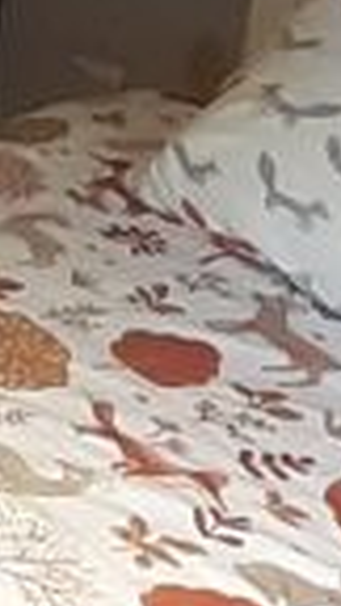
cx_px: -1019
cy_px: -421
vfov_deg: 17.8
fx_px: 1624
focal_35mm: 101
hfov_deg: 7.8
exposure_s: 1/25
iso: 200
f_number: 2.2
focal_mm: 1.13
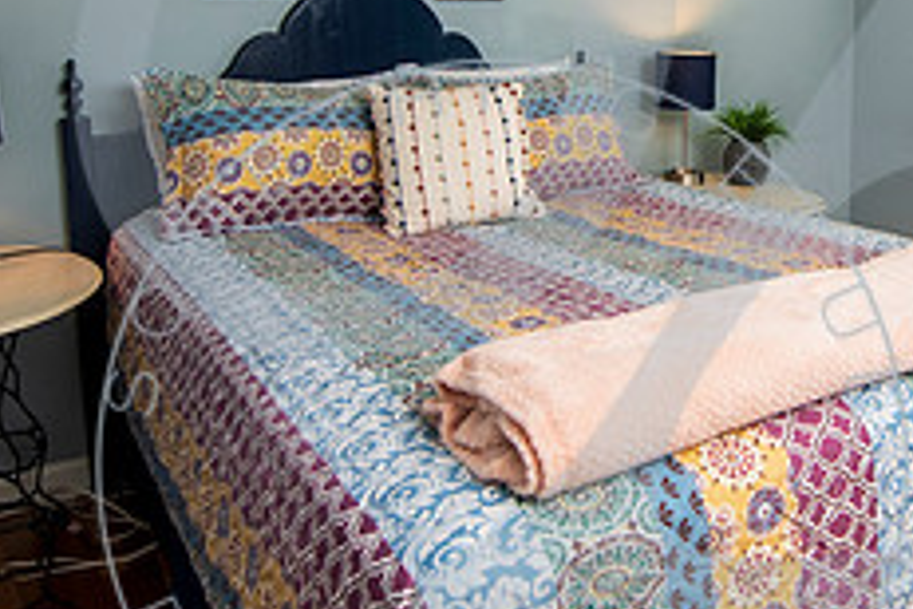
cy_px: 132
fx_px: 913
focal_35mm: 36
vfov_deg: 35.8
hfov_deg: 50.6
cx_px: 700
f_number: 2.8
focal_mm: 14
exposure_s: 1/250
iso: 400
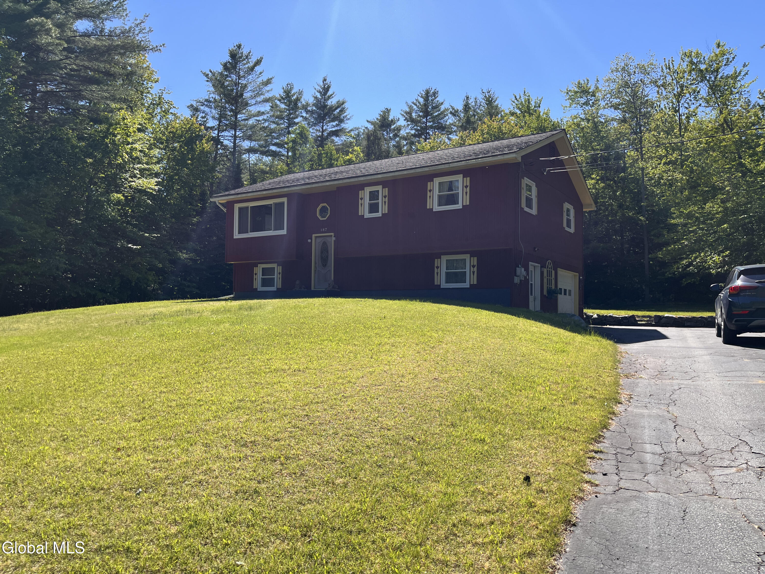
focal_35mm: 26
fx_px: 575
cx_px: 382
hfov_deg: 67.3
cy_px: 287
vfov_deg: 53.1
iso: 50
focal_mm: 5.1
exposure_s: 1/2358
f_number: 1.6
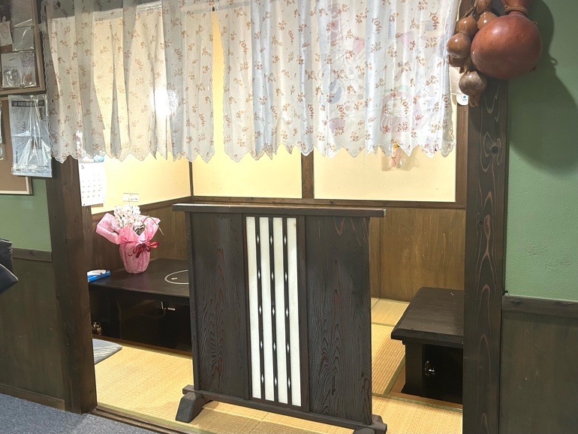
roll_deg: +1.7
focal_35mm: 27
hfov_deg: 65.3
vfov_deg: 51.4
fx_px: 451
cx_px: 285
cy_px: 209
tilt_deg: -9.3
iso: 200
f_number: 1.5
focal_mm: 5.7
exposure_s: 1/60
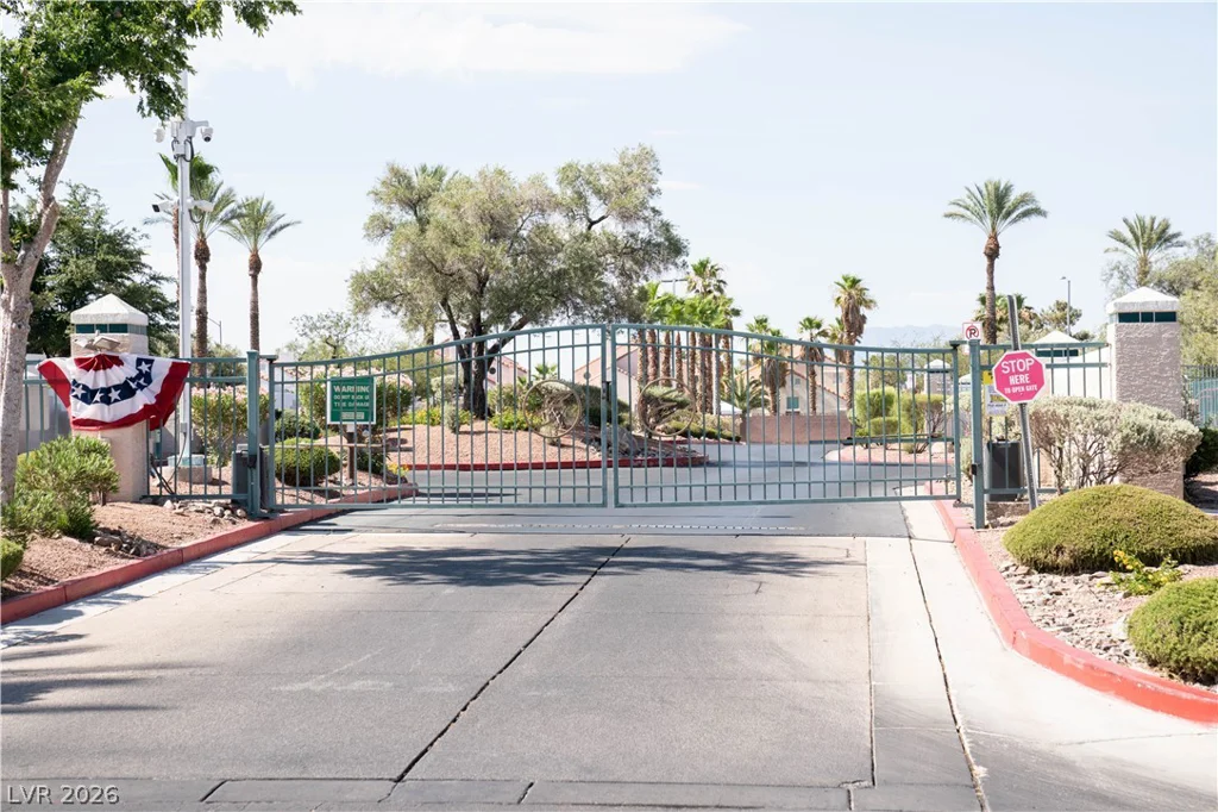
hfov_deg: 28.9
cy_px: 406
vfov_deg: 19.4
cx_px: 609
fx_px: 2367
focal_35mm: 70
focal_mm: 70
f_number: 8
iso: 100
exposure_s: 1/1000
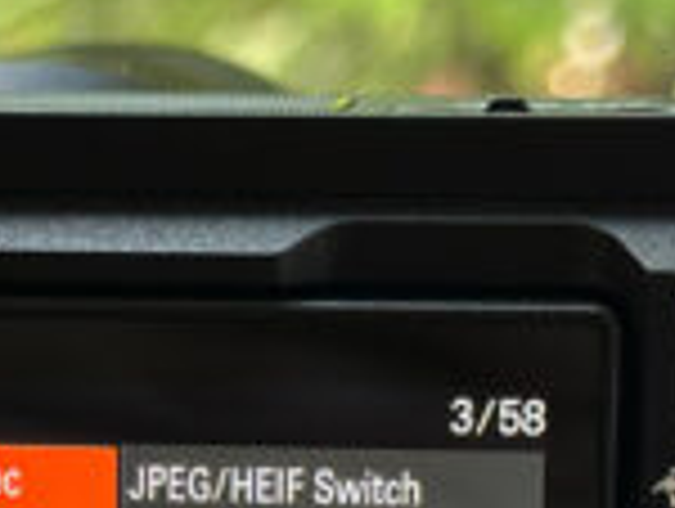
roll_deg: -0.9
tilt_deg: -14.3
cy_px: 665
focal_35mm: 179
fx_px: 3496
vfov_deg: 8.2
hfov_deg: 11.0
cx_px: 50
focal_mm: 6.86
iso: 250
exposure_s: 1/60
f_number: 1.78
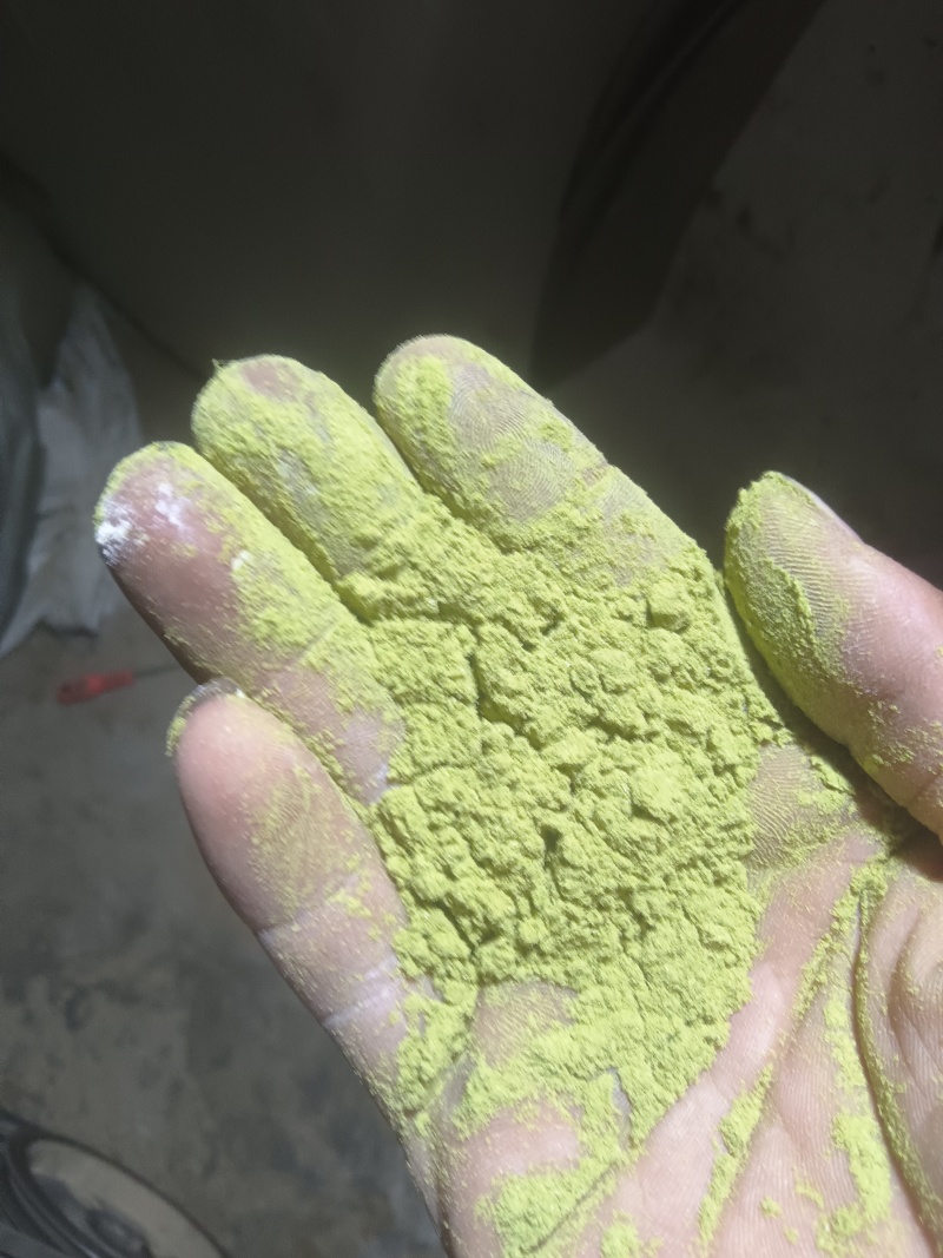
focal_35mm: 27
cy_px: 629
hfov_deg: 51.3
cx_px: 472
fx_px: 981
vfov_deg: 65.3
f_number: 2.2
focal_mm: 3.66
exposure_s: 1/25
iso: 607
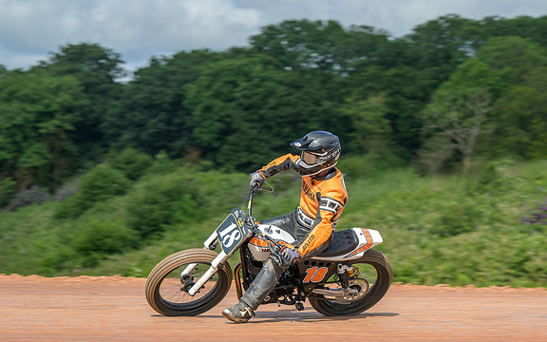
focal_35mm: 158
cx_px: 274
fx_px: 2355
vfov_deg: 8.3
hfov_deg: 13.2
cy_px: 175
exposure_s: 1/320
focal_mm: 103
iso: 64
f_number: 5
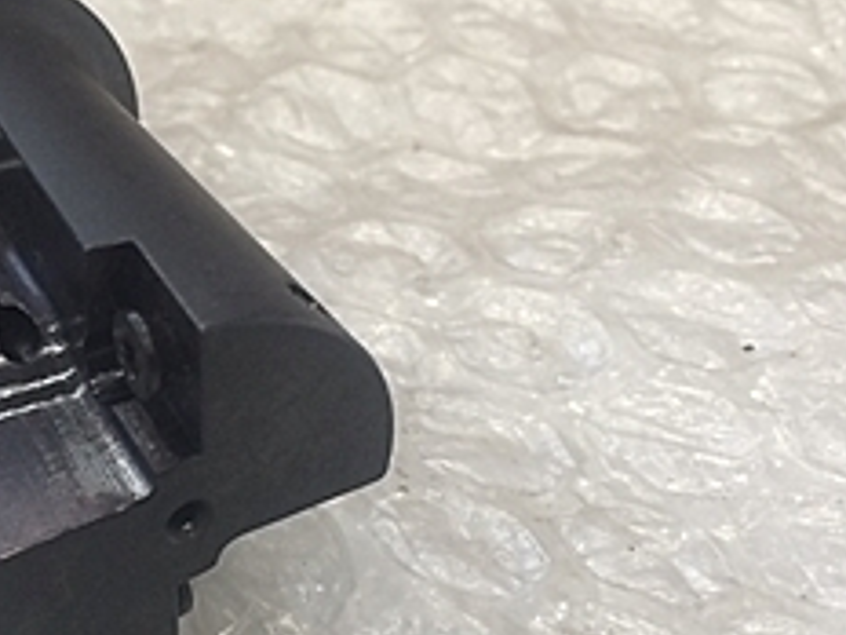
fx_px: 1955
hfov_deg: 23.2
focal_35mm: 80
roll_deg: -0.2
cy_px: 343
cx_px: -40
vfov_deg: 18.4
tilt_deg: -42.5
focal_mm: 4.15
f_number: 2.2
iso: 40
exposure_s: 1/30
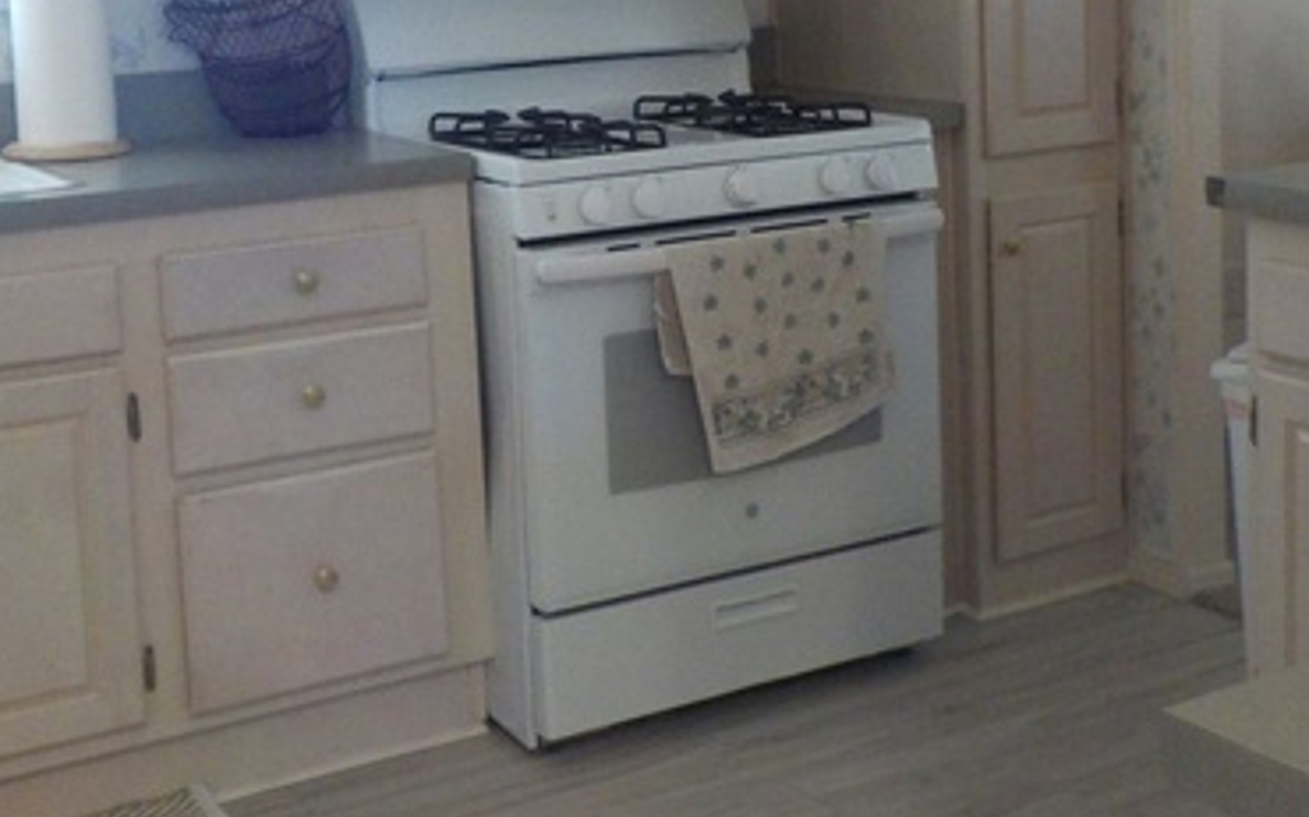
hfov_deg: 36.8
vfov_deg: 23.1
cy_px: 131
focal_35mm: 55
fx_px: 1962
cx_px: 750
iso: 400
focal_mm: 4.1
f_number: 3.3
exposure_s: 1/20
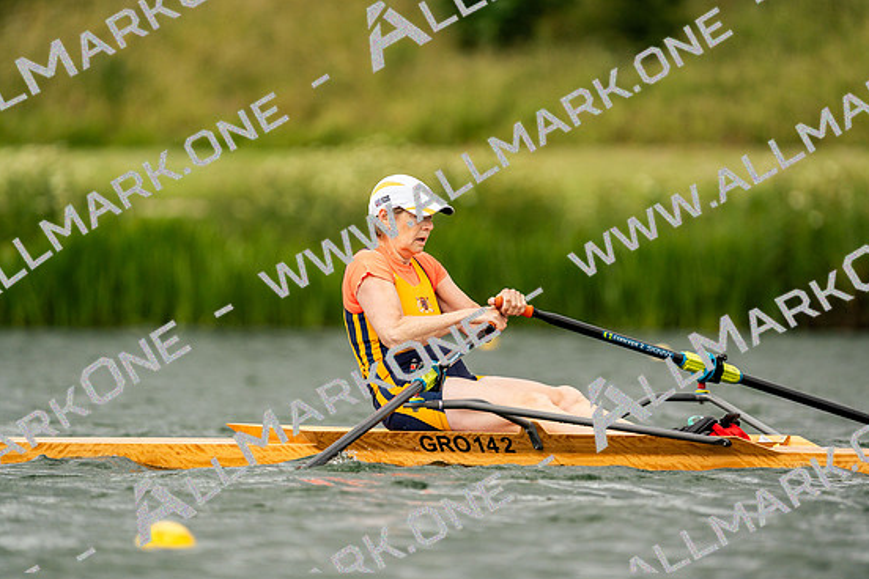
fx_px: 15230
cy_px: 303
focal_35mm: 631
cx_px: 453
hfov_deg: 3.3
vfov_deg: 2.2
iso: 500
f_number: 6.3
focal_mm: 600
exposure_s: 1/2000
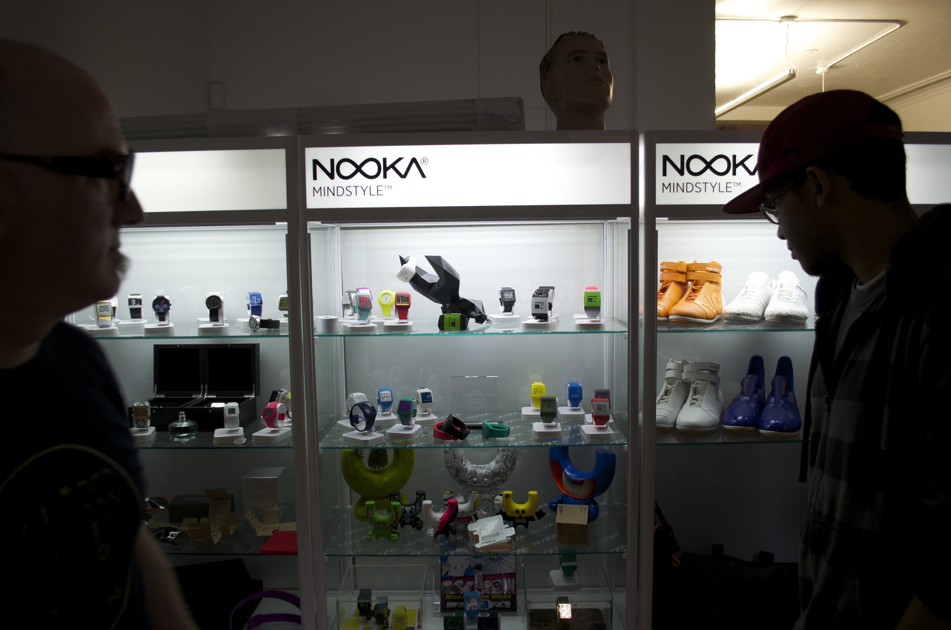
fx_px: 712
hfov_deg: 67.5
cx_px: 476
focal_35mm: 27
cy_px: 315
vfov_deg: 47.7
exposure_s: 1/80
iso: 400
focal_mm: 18
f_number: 4.5
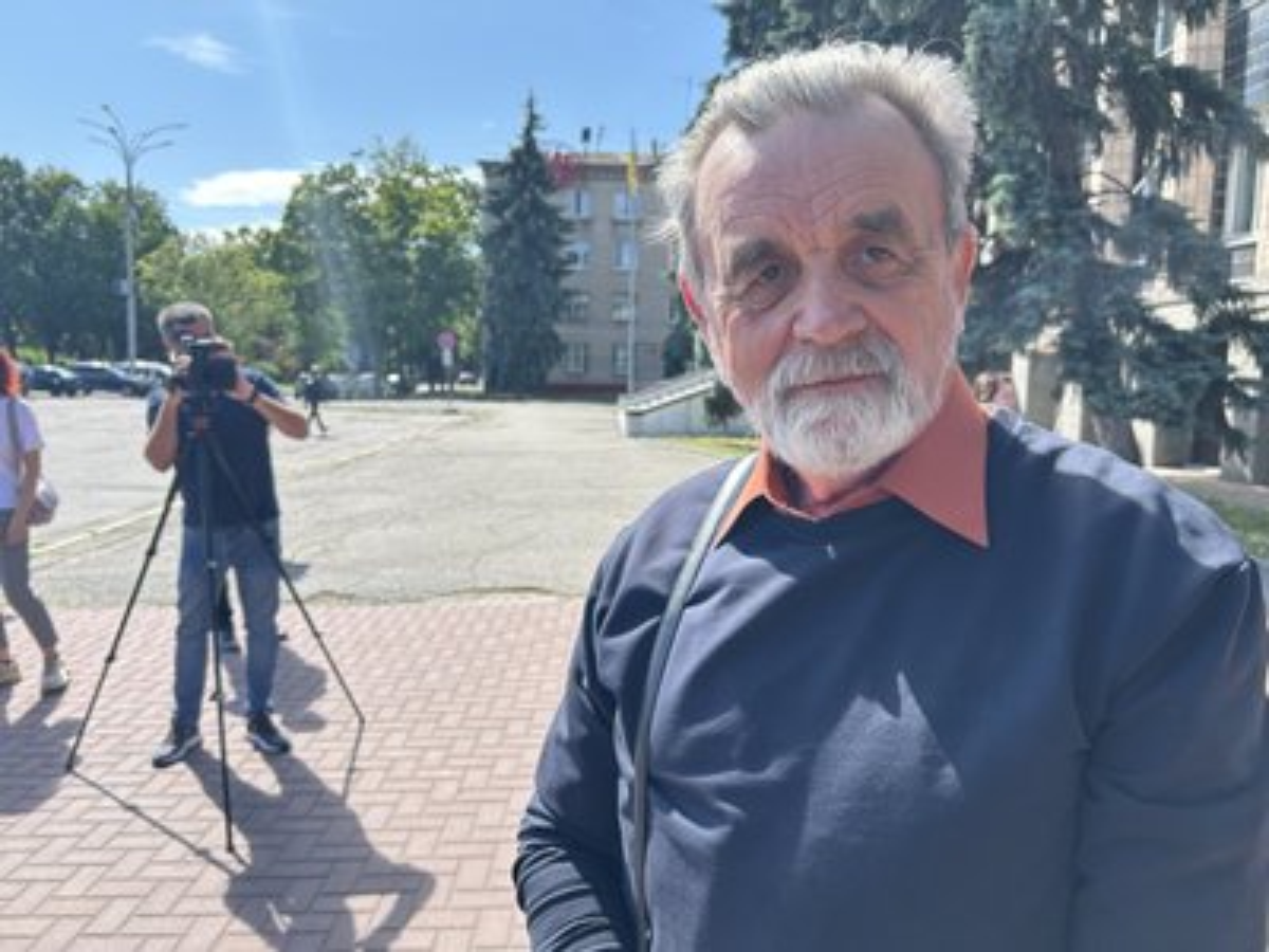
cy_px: 476
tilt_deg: -6.4
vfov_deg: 53.1
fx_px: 953
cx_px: 634
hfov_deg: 67.3
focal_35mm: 26
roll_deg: -0.9
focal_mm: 5.7
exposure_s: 1/1468
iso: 50
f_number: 1.5
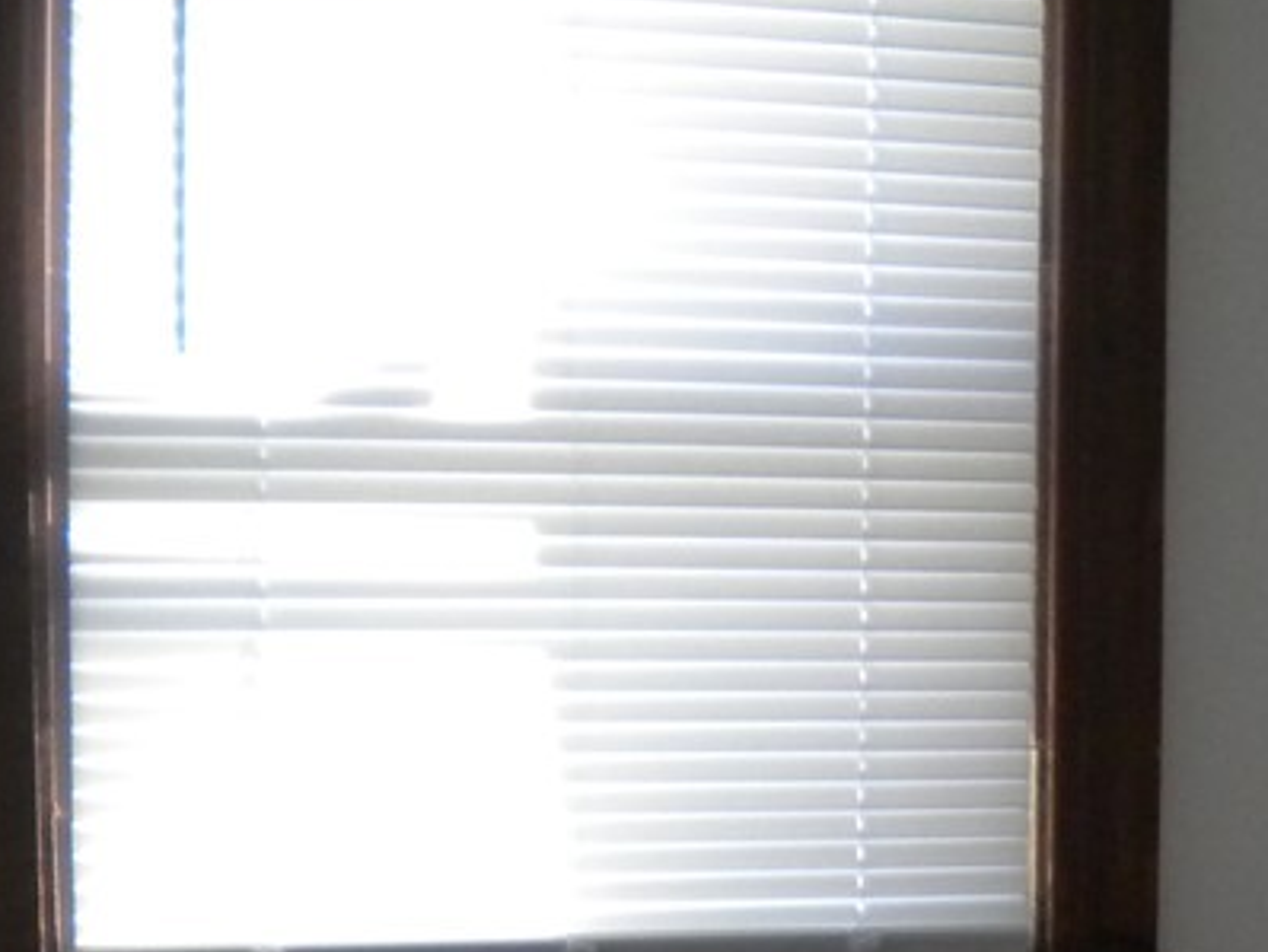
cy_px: 968
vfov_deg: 16.1
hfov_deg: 20.2
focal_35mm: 90
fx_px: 3299
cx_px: 1587
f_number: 3.1
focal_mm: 6.3
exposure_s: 1/140
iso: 400
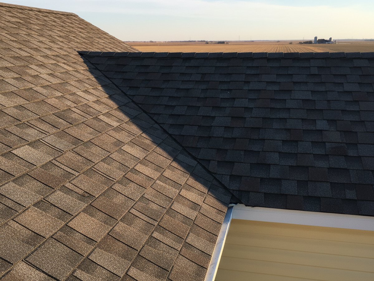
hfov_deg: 71.6
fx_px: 259
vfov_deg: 56.8
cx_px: 187
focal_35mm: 24
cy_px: 140
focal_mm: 6.8
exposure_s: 1/748
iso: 275
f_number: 1.78
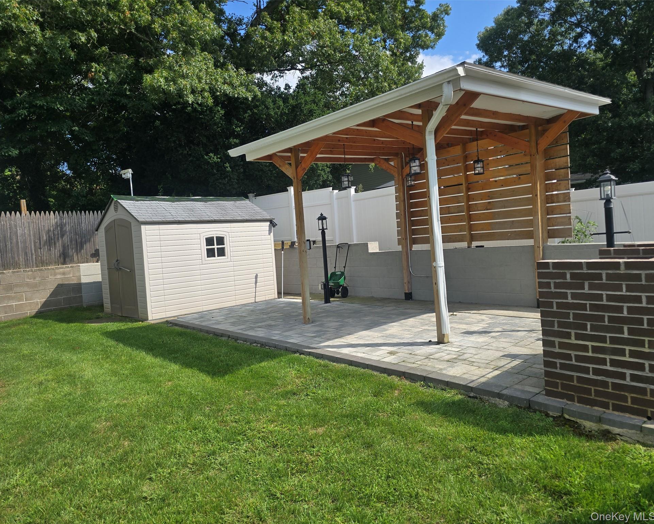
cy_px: 262
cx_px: 311
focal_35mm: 24
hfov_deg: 70.2
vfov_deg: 58.8
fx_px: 465
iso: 12
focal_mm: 6.3
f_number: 1.7
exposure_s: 1/593
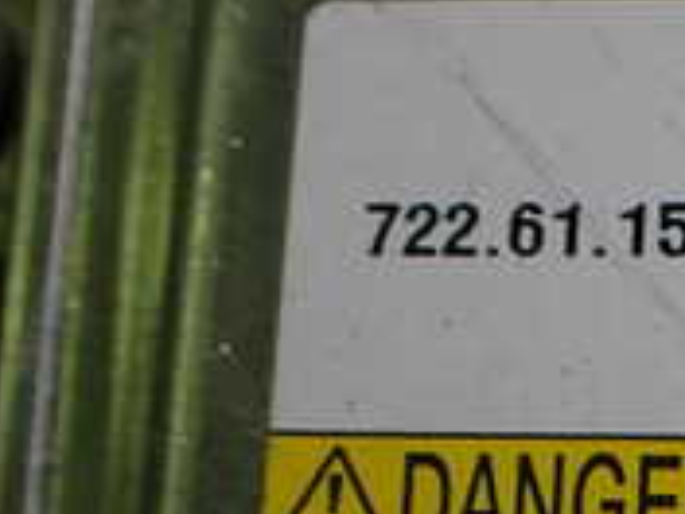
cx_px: 1012
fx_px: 2018
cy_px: 623
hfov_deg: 17.4
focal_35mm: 102
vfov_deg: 14.1
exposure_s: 1/160
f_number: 2.3
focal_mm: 5.4
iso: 100
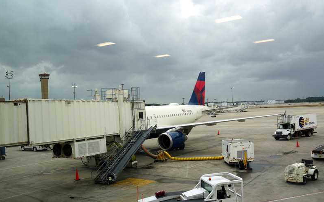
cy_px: 99
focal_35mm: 36
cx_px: 162
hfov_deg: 54.6
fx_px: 314
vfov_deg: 35.8
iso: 100
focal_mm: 23
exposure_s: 1/100
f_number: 5.6
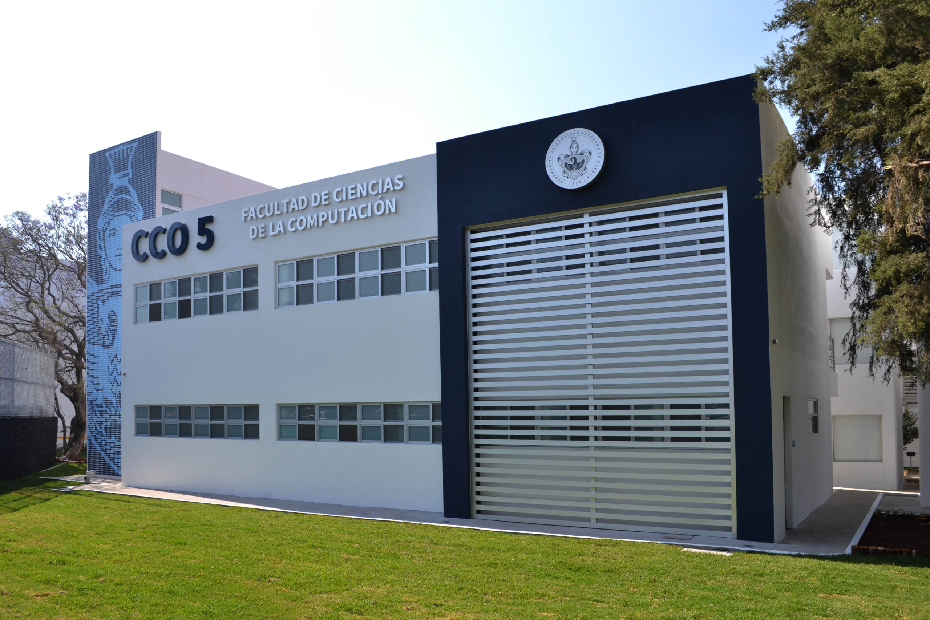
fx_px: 697
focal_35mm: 27
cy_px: 310
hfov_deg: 67.4
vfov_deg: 47.9
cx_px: 465
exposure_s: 1/200
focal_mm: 18
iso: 100
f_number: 7.1
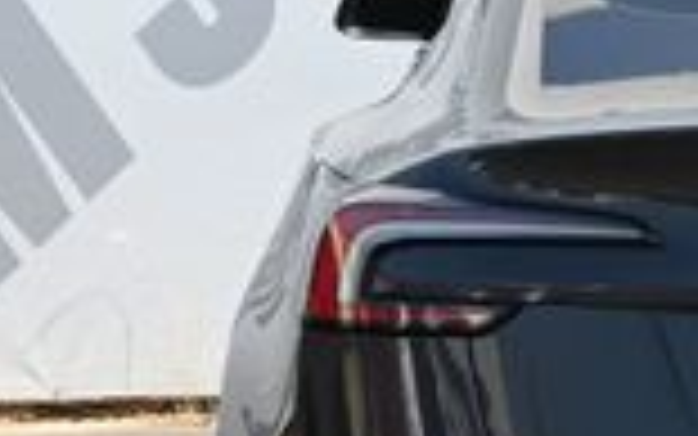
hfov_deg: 8.6
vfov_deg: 5.5
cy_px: 240
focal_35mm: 240
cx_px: 1027
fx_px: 4567
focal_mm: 38
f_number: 5.6
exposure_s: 1/250
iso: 250
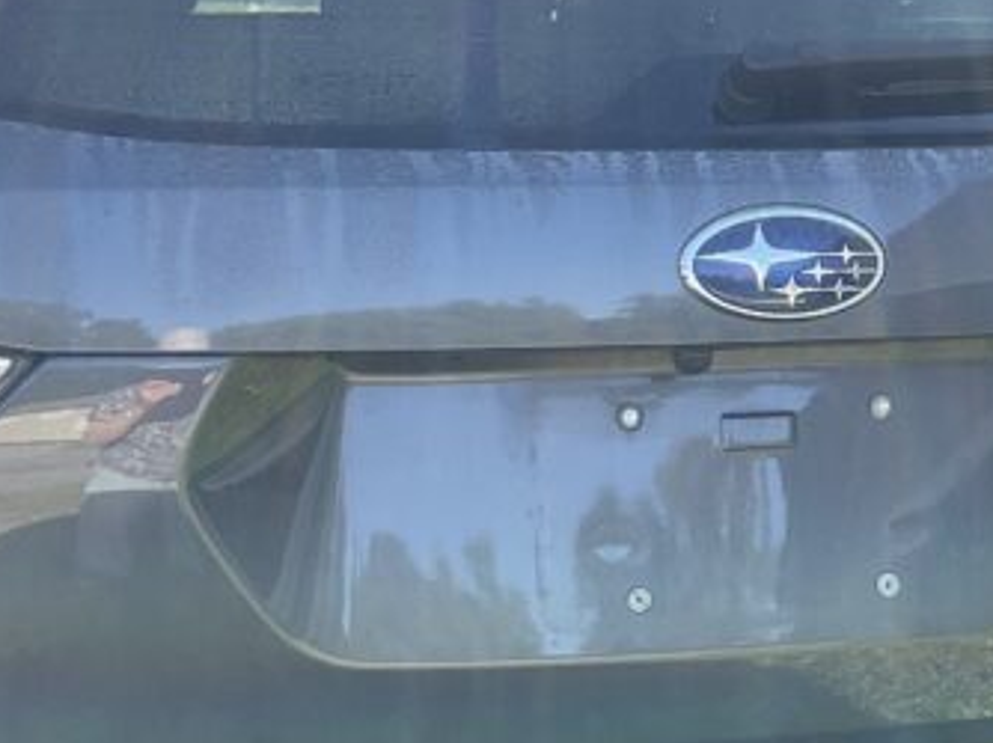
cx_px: 699
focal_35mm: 89
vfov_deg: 16.1
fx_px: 2551
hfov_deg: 21.9
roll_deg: -2.0
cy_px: 814
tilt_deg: -17.1
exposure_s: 1/256
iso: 16
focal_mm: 3
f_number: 1.8
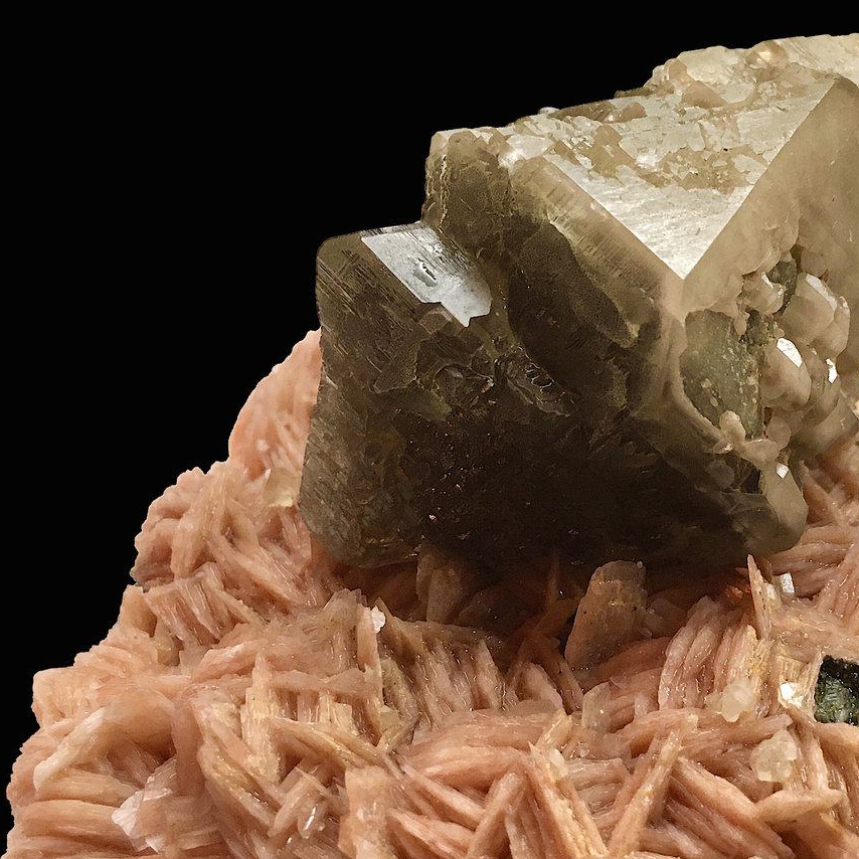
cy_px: 516
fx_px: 1348
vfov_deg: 35.2
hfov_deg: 34.2
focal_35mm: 48
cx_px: 703
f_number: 2.2
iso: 64
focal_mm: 4.15
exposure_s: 1/33
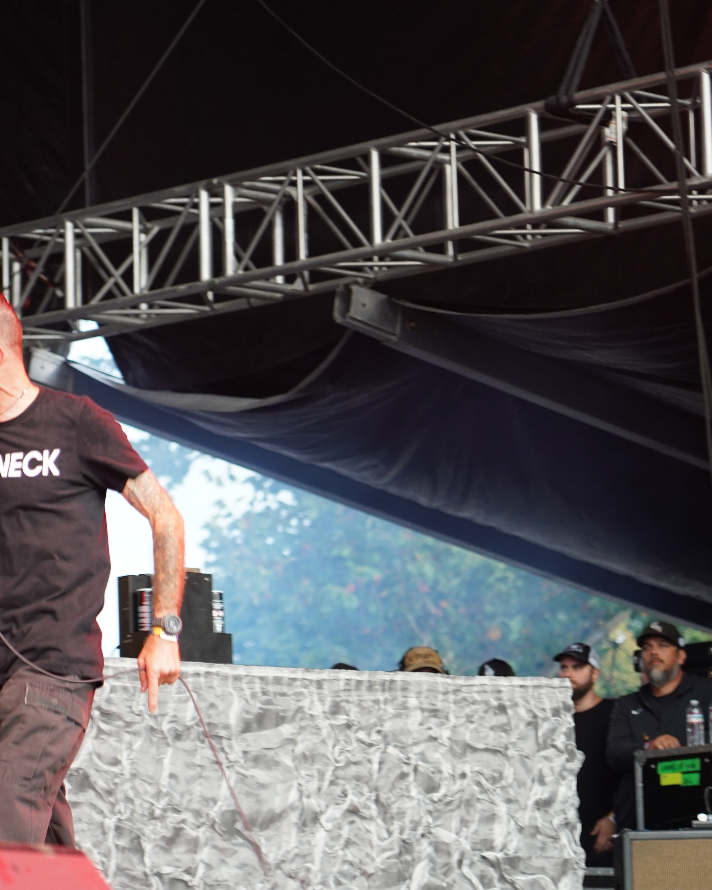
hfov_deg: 10.4
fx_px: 3898
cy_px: 445
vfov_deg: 13.0
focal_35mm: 148
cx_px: 221
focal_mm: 105
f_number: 4
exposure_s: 1/125
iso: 800
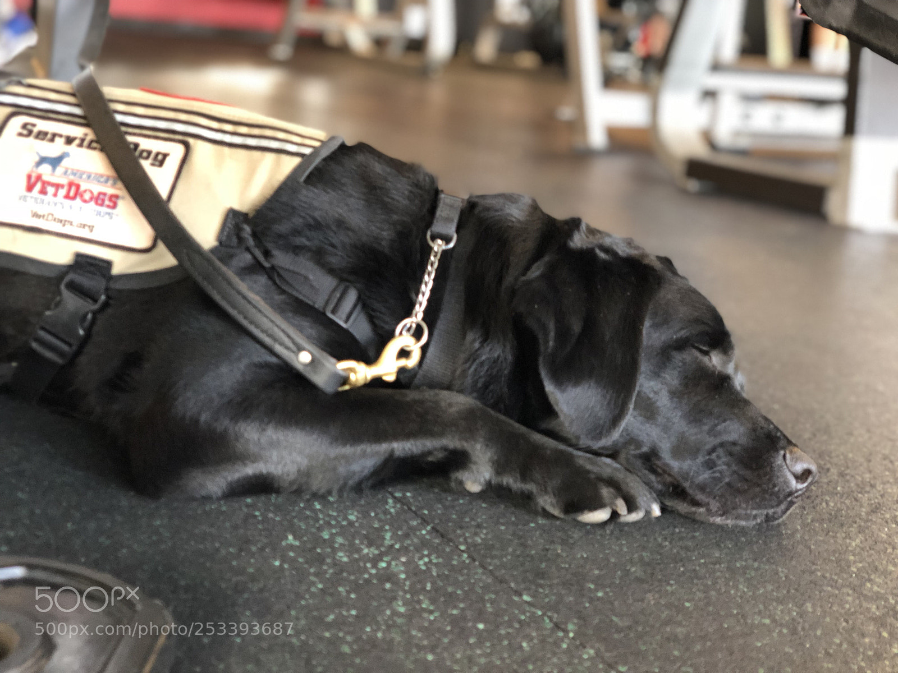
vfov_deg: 28.0
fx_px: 1349
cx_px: 449
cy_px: 336
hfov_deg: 36.8
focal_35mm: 52
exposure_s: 1/17
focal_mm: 6
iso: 160
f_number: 2.4
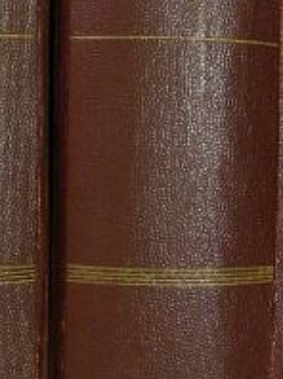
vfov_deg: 22.5
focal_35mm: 87
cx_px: -4
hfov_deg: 16.6
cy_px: 171
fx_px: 950
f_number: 3.5
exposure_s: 1/12
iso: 200
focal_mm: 6.3
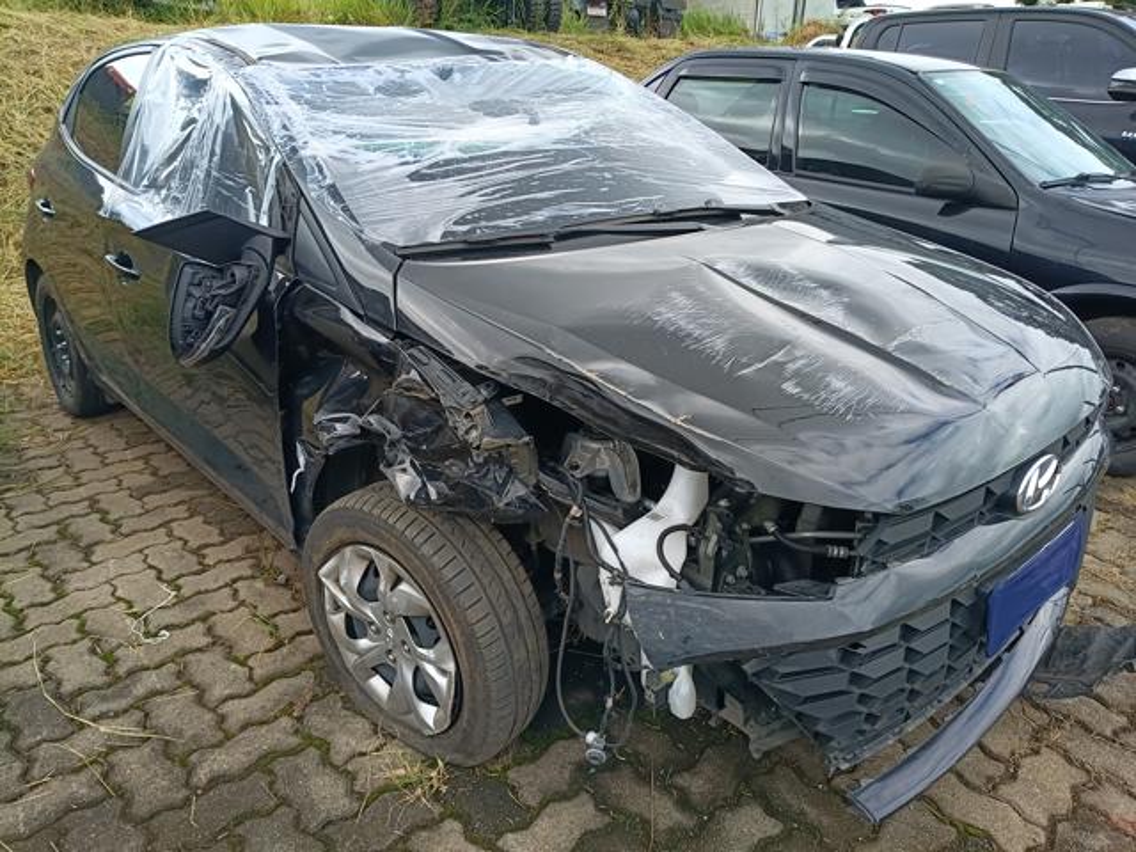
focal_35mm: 26
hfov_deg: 67.3
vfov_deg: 53.1
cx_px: 568
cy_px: 426
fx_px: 853
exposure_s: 1/409
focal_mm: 4.81
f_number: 1.8
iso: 151
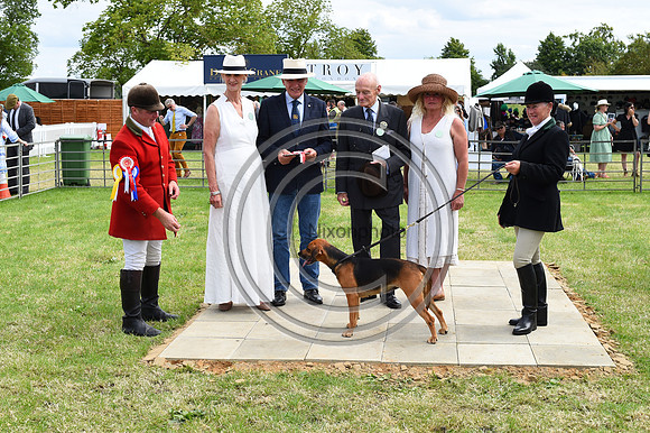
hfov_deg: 39.6
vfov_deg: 27.0
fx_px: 902
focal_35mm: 50
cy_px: 216
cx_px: 325
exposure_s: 1/1250
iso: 800
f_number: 9
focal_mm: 50
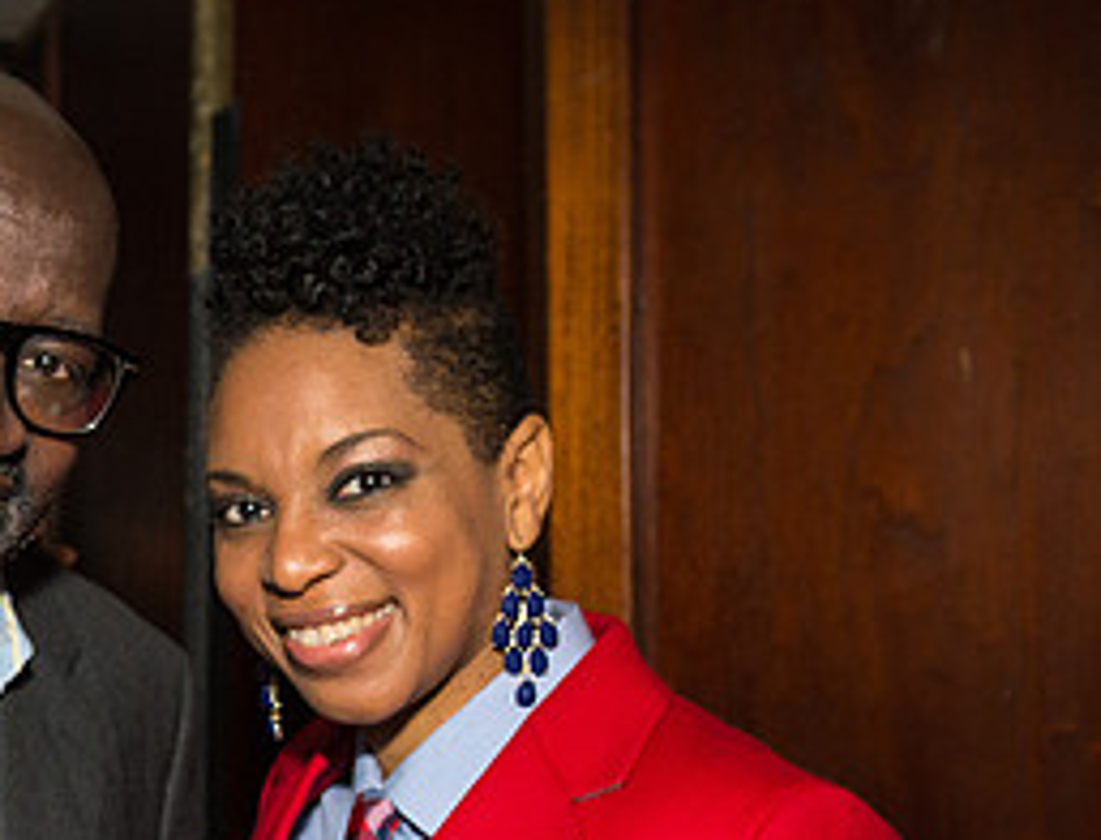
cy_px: 741
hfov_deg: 25.7
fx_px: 2304
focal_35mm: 72
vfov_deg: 20.3
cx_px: 29
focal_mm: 27
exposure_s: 1/200
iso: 2500
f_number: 4
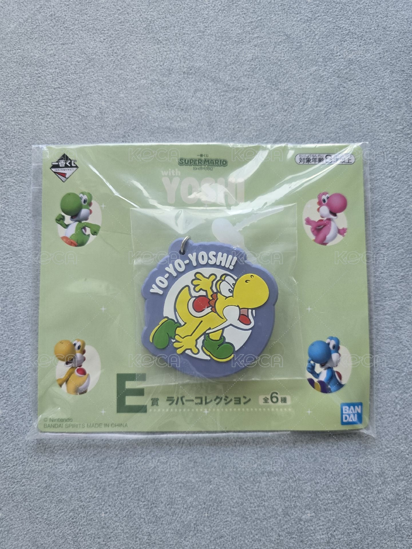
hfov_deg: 58.9
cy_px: 274
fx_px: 365
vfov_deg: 73.9
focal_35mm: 23
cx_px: 206
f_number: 1.7
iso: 200
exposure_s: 1/180
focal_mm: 6.3
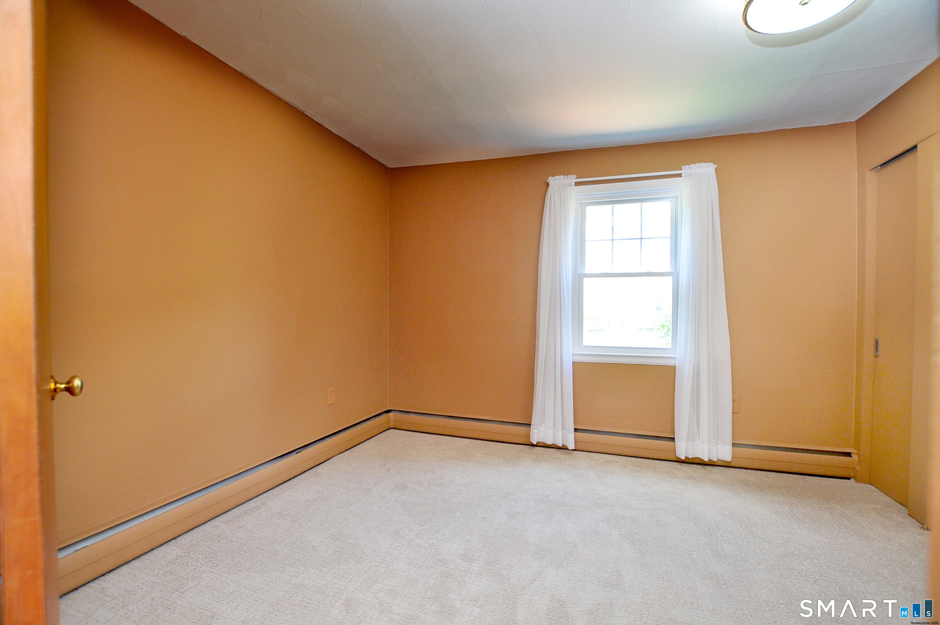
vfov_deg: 77.2
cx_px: 470
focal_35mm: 15
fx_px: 391
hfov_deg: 100.5
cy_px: 312
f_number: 4.5
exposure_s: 1/50
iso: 640
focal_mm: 10
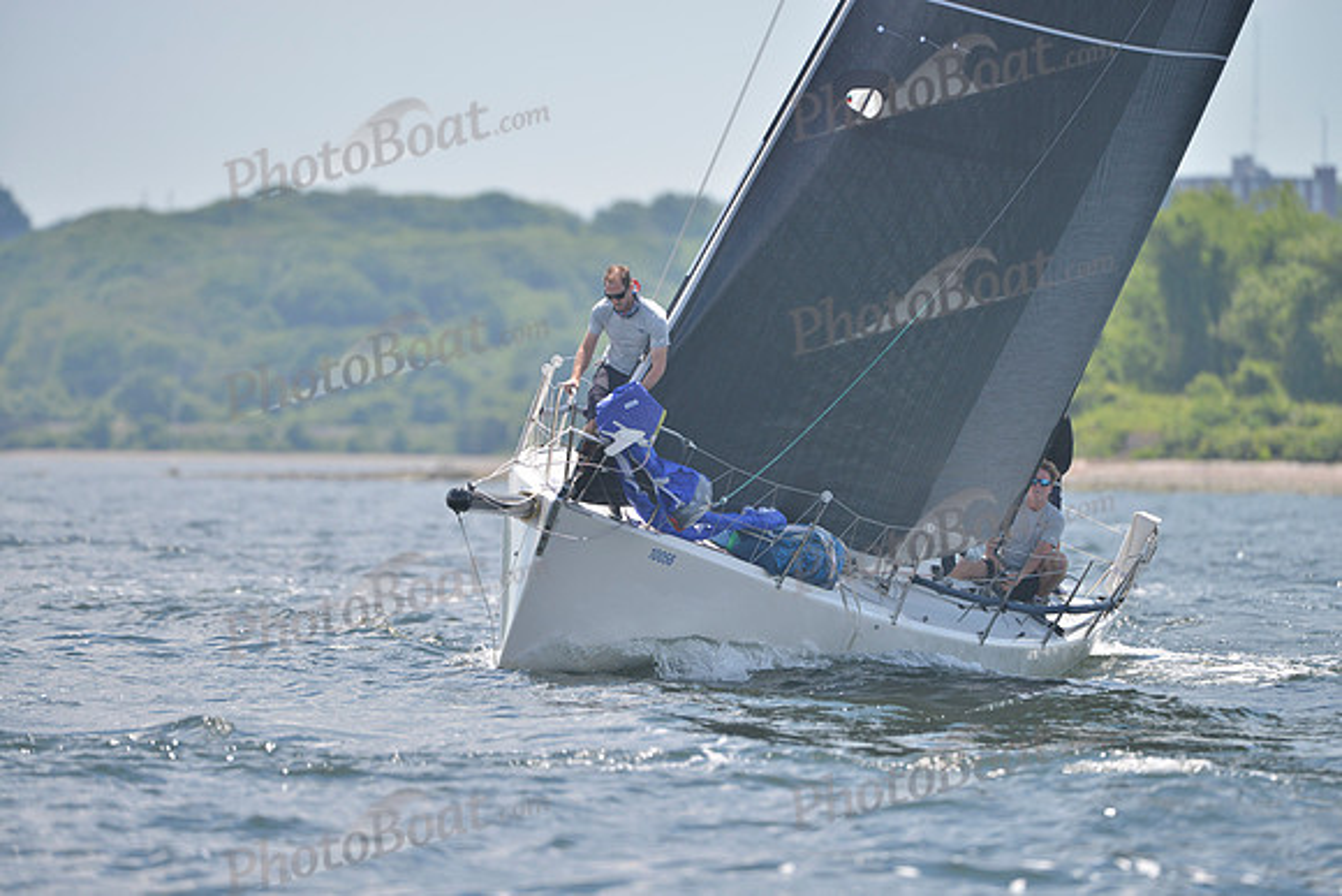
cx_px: 671
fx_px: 8948
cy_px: 448
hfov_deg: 8.6
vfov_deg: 5.7
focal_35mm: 240
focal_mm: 240
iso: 280
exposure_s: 1/1250
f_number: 4.5
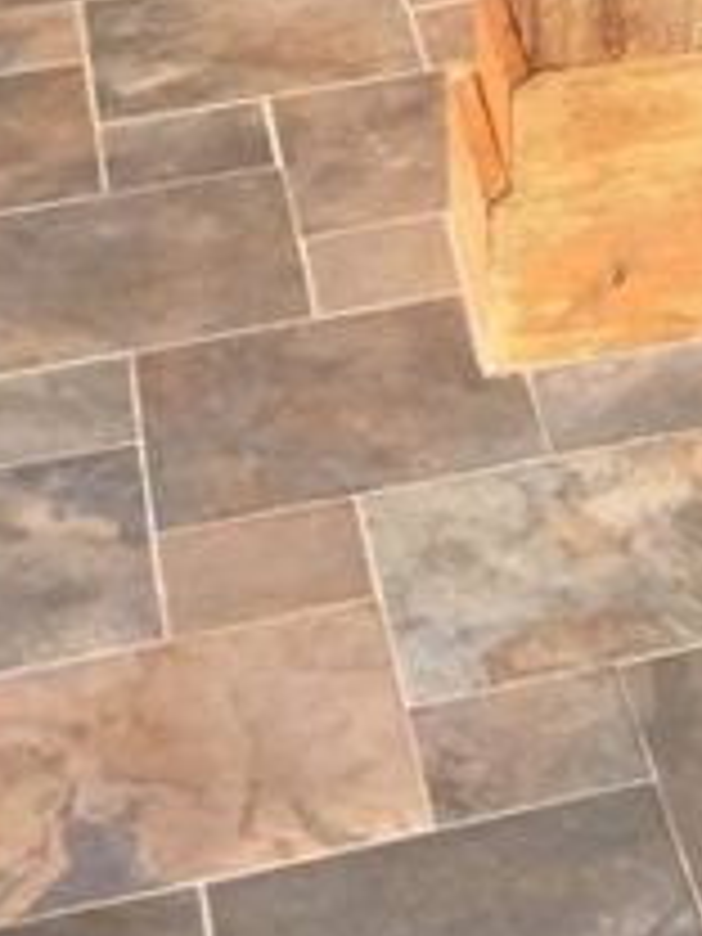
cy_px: -1206
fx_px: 3867
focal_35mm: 143
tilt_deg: -5.2
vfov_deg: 11.7
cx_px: 1534
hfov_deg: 9.5
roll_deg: -1.0
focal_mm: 4.15
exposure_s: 1/898
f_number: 2.2
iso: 32
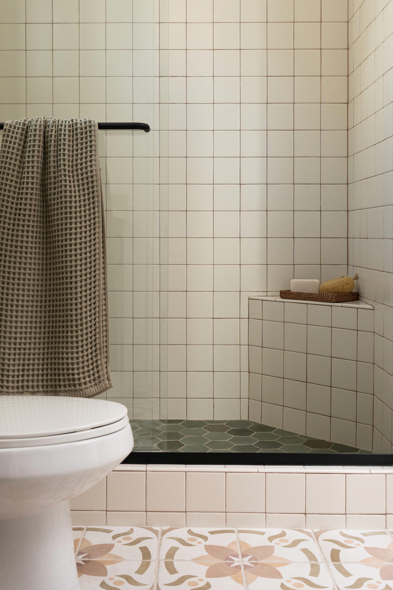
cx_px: 179
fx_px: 720
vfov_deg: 44.3
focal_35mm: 44
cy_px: 245
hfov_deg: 30.5
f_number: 9
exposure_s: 1/13
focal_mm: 33
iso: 500
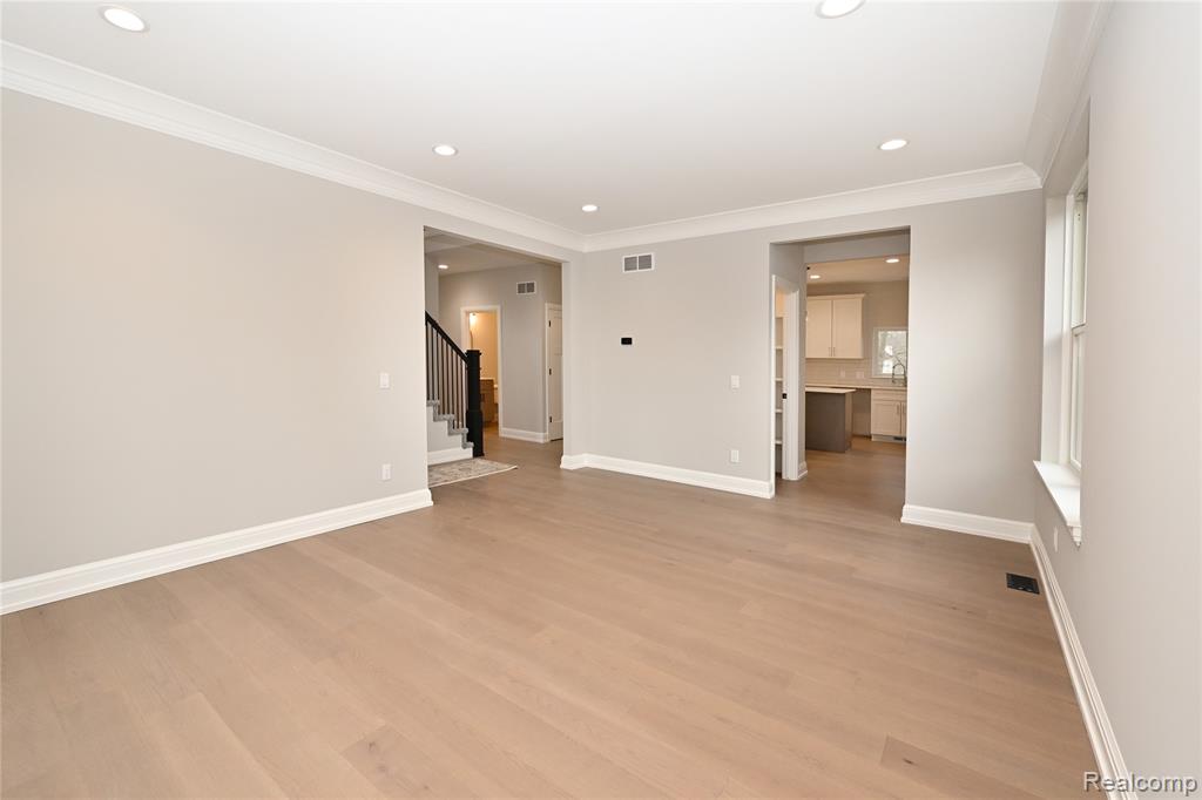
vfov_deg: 81.2
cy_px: 400
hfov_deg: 104.3
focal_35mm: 14
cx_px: 601
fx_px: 467
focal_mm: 14
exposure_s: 1/60
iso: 800
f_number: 10
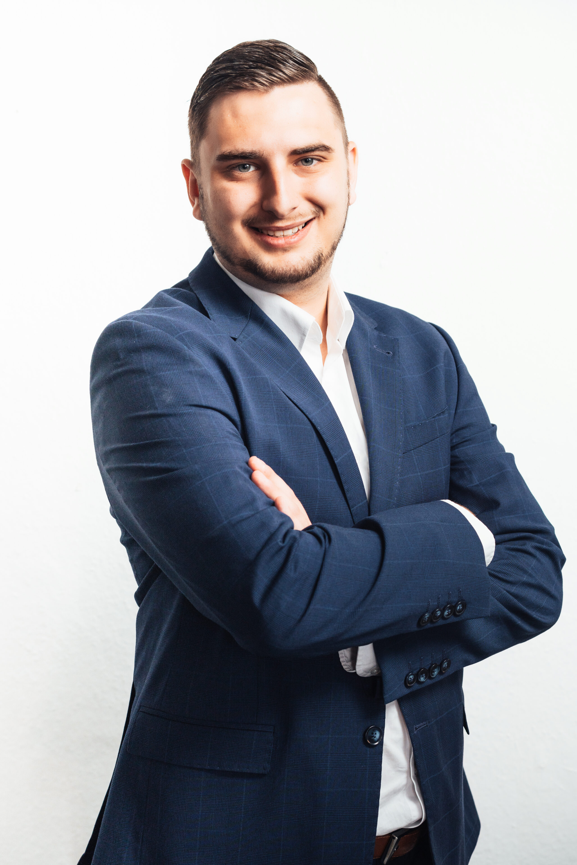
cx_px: 288
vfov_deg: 28.8
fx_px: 1683
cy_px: 432
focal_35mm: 70
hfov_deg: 19.5
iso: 250
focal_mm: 70
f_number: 5.6
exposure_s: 1/100
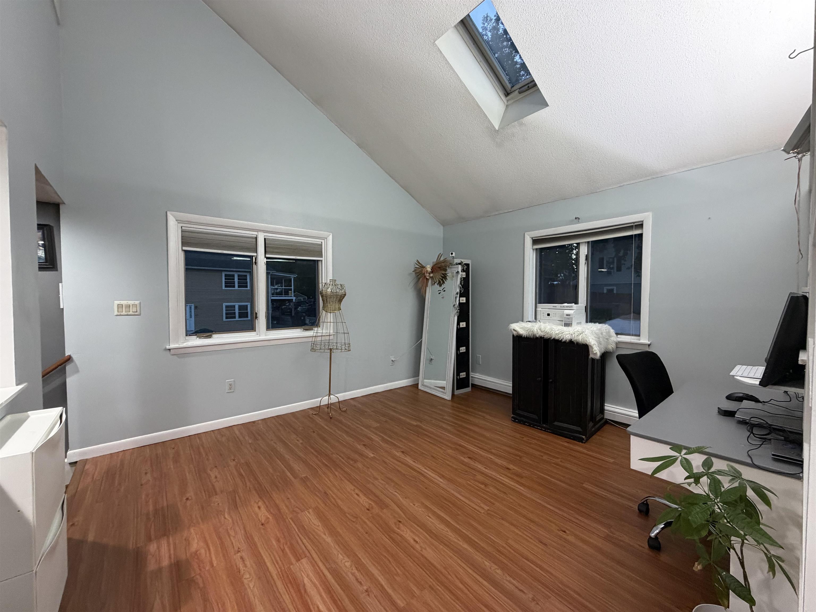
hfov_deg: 102.1
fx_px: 330
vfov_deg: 85.7
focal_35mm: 14
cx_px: 408
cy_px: 306
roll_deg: +0.7
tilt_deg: -2.0
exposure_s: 1/60
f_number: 2.2
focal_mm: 2.22
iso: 320
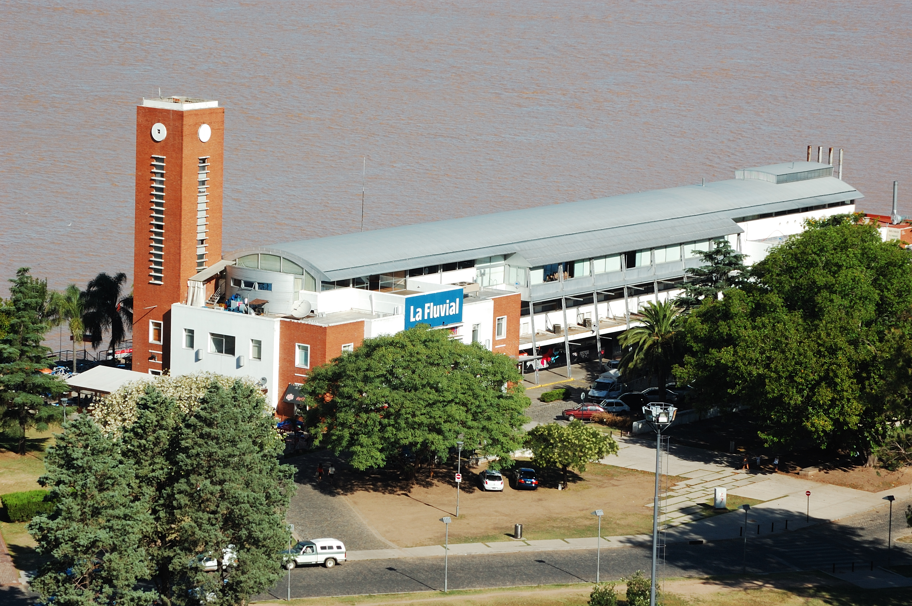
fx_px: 3797
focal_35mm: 150
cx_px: 456
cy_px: 303
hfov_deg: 13.7
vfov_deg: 9.1
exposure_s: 1/160
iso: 200
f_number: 16
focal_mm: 100
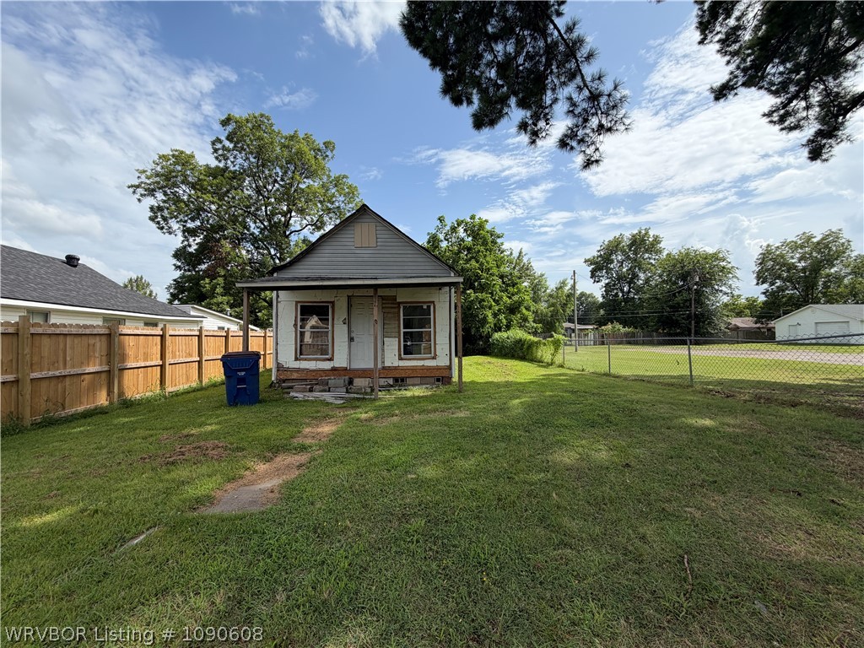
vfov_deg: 85.7
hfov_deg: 102.1
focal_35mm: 14
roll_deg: +0.7
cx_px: 432
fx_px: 349
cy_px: 324
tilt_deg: +1.4
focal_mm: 2.22
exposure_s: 1/942
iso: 20
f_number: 2.2
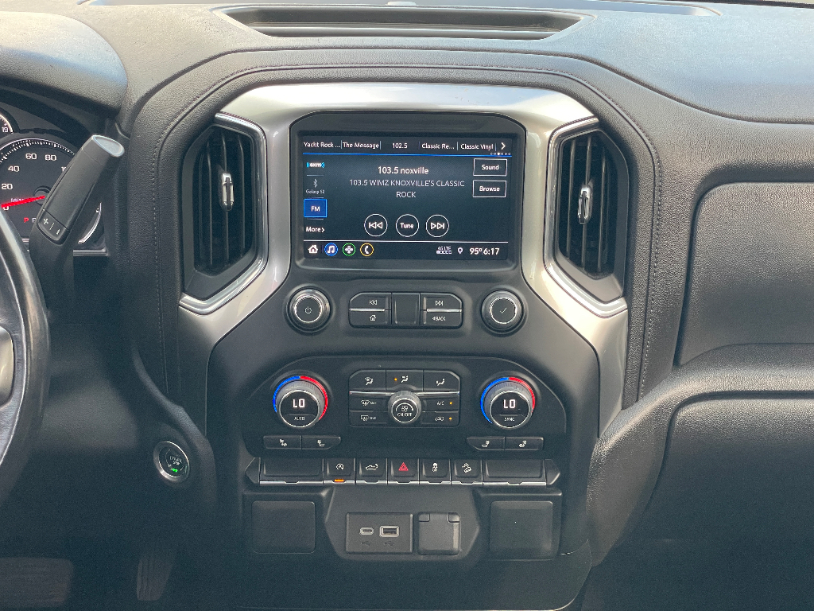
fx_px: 1223
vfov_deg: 28.0
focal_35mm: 52
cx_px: 407
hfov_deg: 36.8
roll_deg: -0.6
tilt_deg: -26.0
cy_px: 306
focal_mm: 6
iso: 160
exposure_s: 1/99
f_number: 2
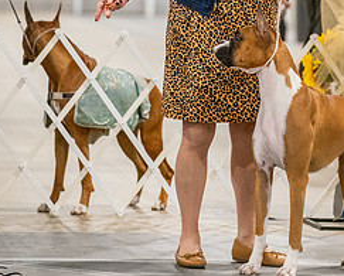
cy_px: 11
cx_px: 278
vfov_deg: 3.9
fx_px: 4088
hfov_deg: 4.8
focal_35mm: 401
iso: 6400
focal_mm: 154
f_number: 3.5
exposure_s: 1/250
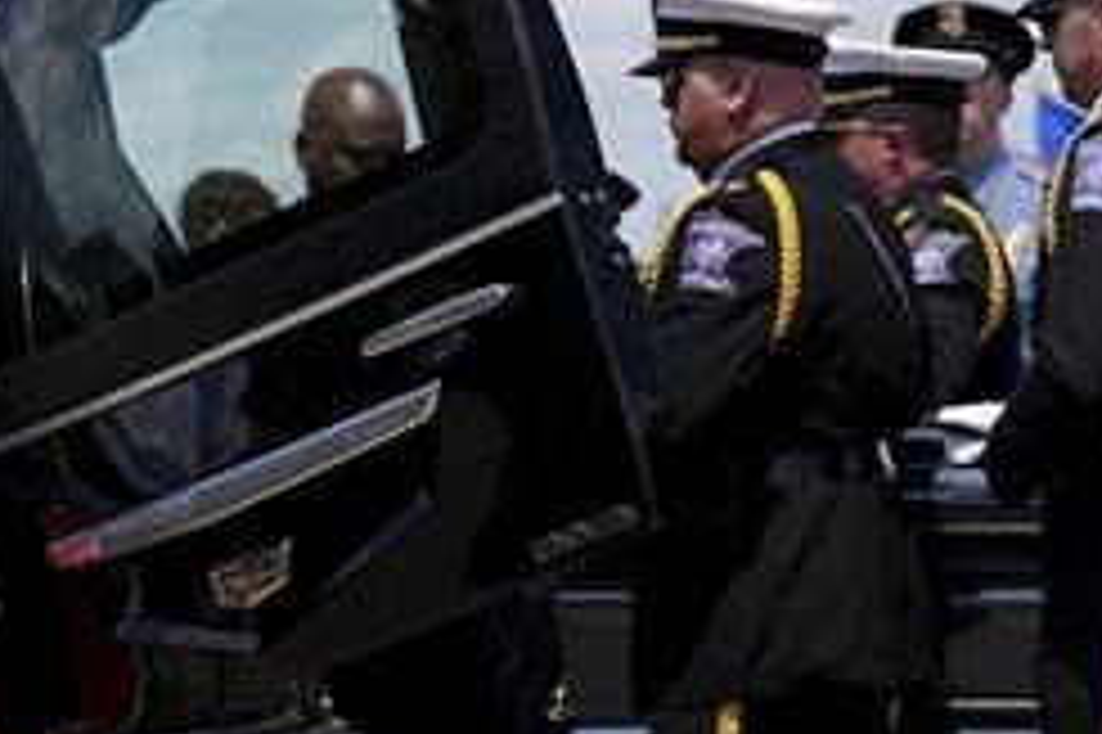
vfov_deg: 7.4
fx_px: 5690
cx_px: 1147
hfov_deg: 10.9
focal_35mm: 186
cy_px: 394
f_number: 2.8
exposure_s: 1/4000
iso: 160
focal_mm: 70
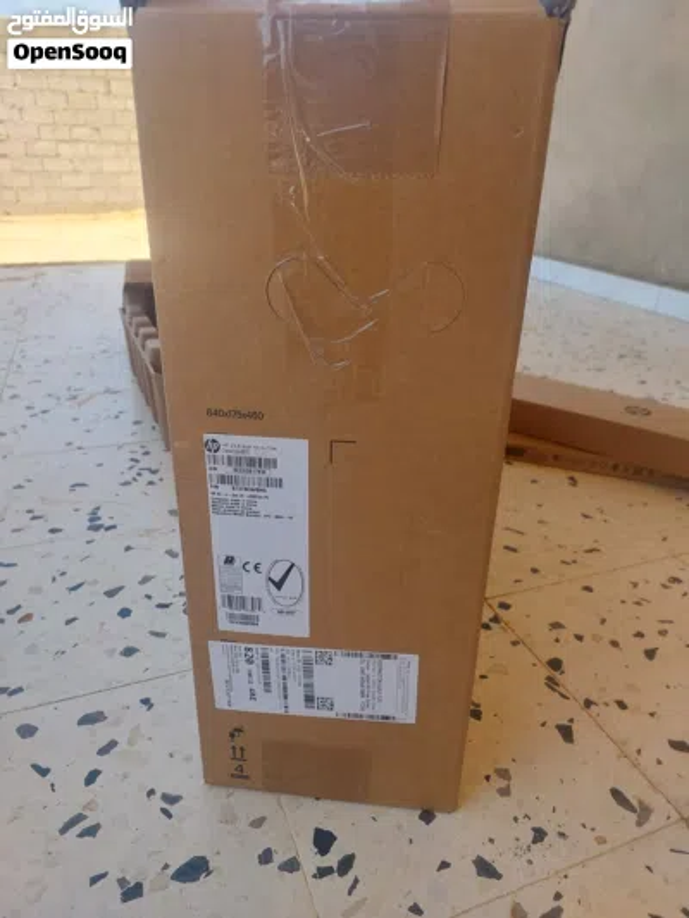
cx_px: 344
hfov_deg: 58.9
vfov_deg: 73.9
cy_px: 459
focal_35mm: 23
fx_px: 610
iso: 25
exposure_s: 1/168
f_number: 1.8
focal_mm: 5.06
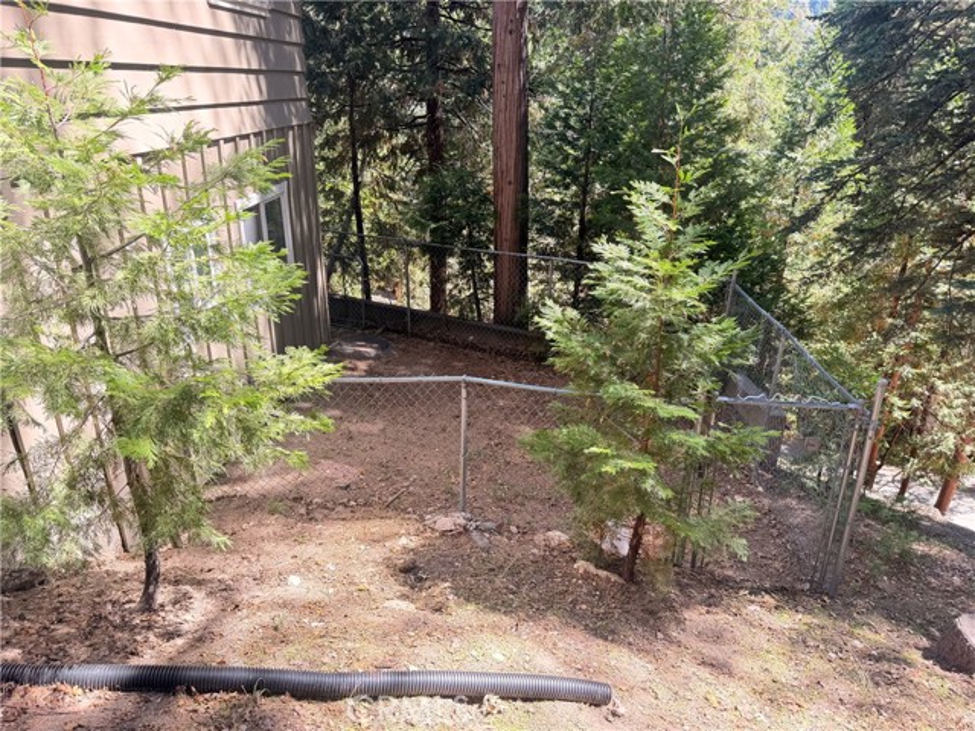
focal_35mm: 24
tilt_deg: -22.6
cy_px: 366
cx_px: 488
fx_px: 676
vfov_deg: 56.8
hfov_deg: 71.6
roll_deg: +0.5
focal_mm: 6.76
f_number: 1.78
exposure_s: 1/276
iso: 80
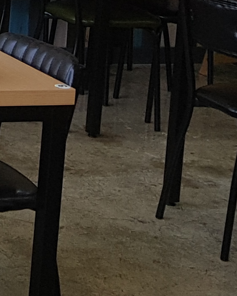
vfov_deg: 12.4
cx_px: -328
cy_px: -162
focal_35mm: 147
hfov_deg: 9.4
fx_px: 1289
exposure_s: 1/260
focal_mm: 4.3
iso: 40
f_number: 1.7
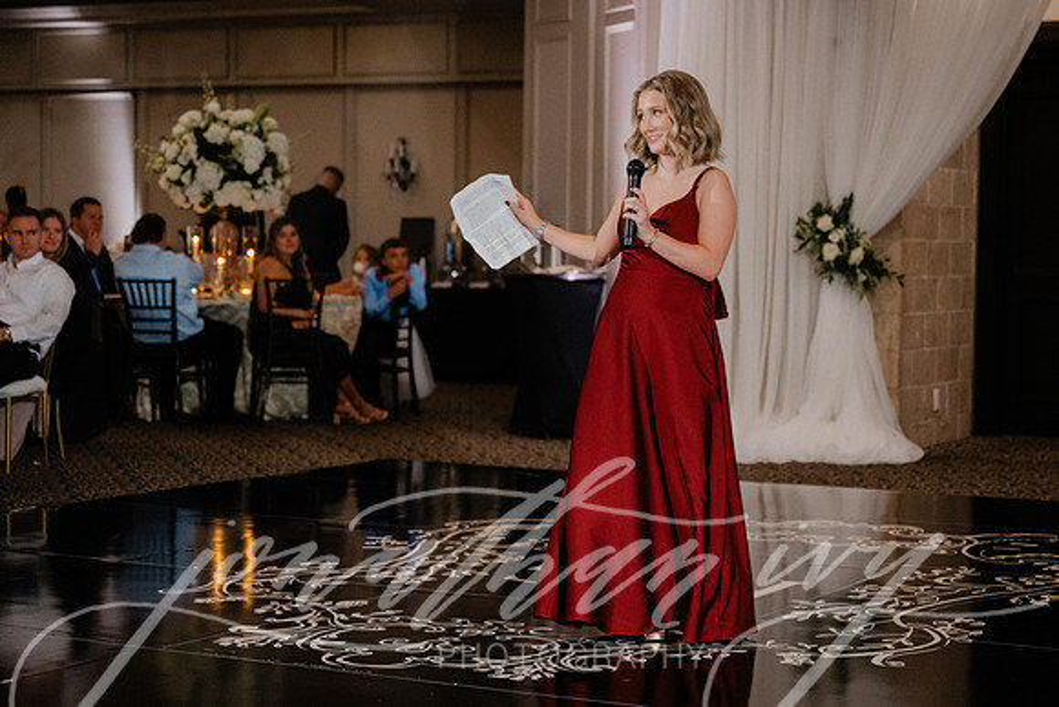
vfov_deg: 17.5
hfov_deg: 26.0
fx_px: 2292
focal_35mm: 78
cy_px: 318
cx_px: 589
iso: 3200
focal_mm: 70
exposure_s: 1/160
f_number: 2.8
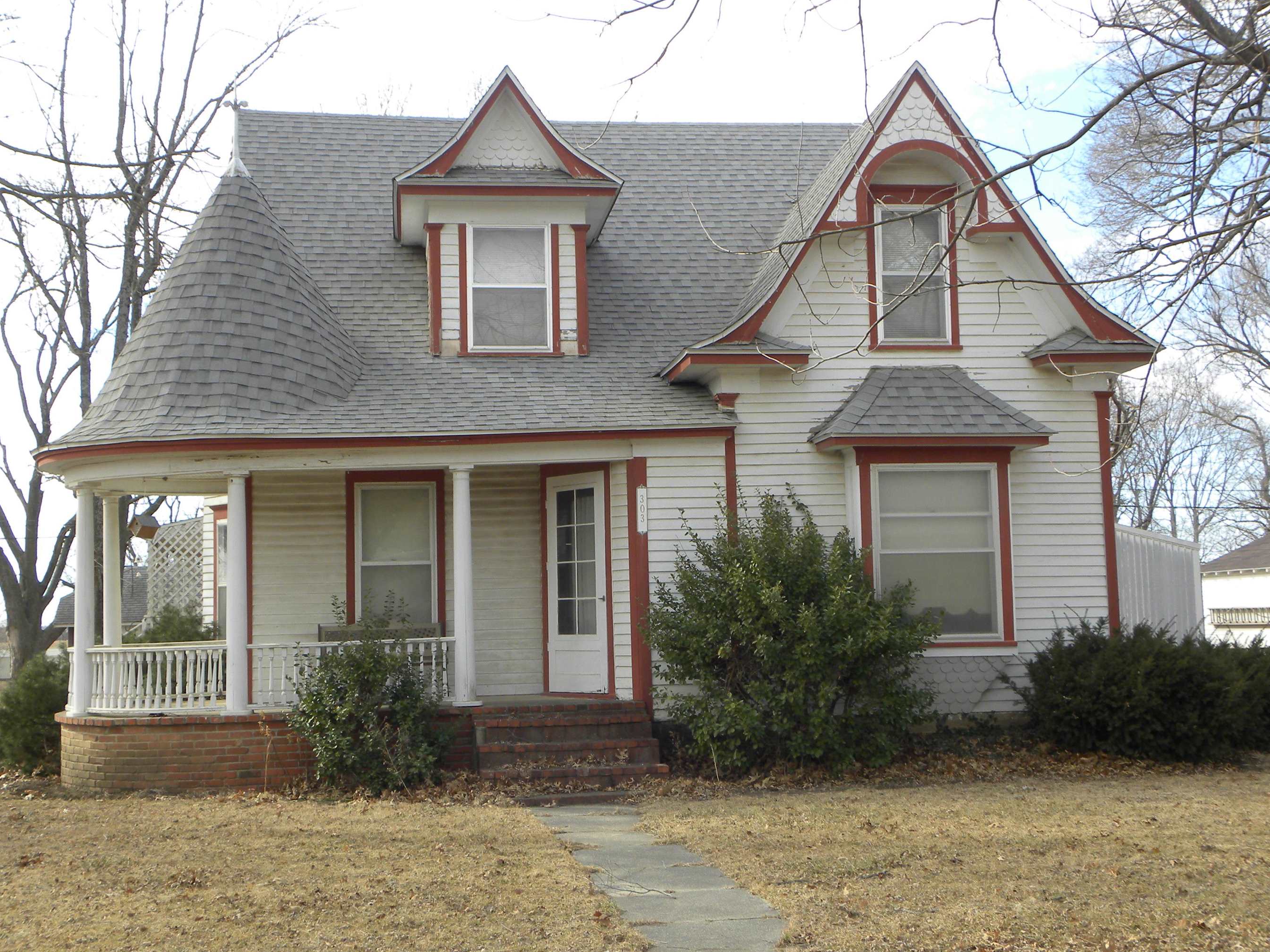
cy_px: 482
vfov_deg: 30.9
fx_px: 1724
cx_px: 590
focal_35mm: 47
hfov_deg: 40.4
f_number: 4.5
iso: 64
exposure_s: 1/146
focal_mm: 7.3
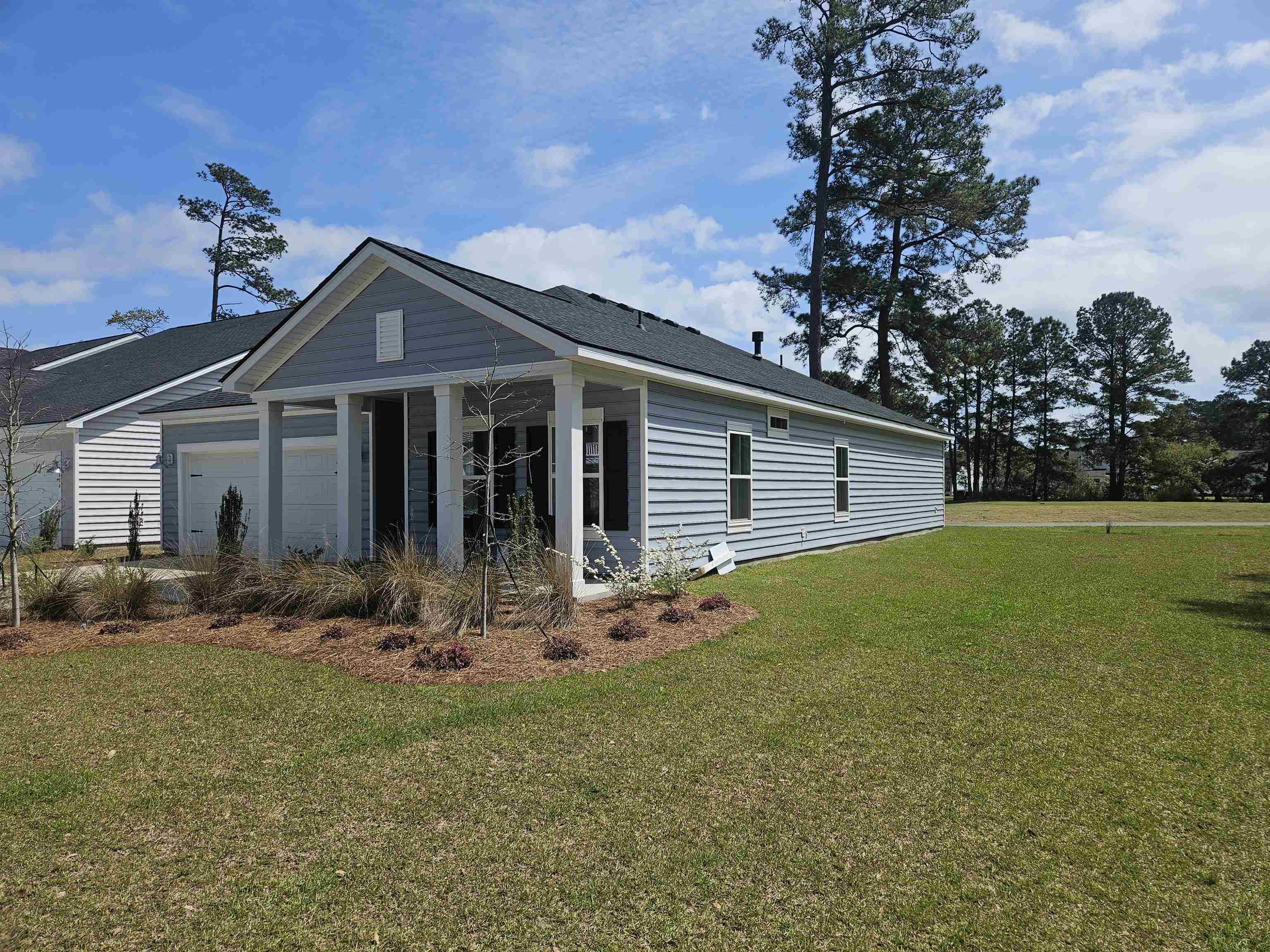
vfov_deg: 58.9
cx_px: 635
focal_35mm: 23
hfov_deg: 73.9
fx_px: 844
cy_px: 476
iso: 25
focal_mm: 5.4
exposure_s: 1/2961
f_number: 1.8
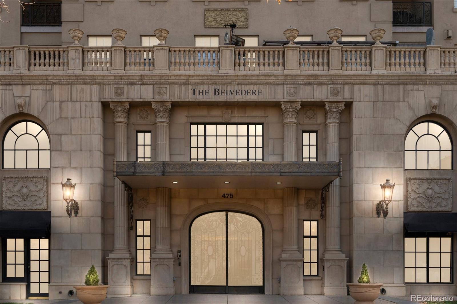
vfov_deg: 37.8
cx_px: 228
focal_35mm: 35
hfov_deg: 54.4
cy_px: 152
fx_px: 444
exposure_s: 1/200
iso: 640
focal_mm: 35
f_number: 11
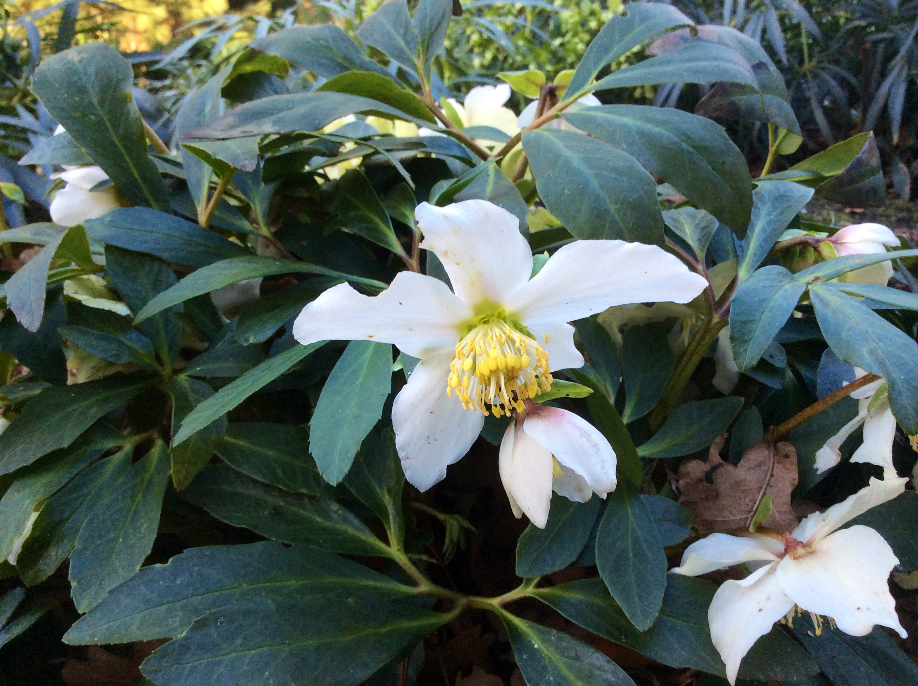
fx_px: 874
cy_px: 343
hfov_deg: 55.4
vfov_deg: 42.8
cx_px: 459
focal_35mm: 33
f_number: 2.4
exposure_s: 1/60
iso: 50
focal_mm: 3.3
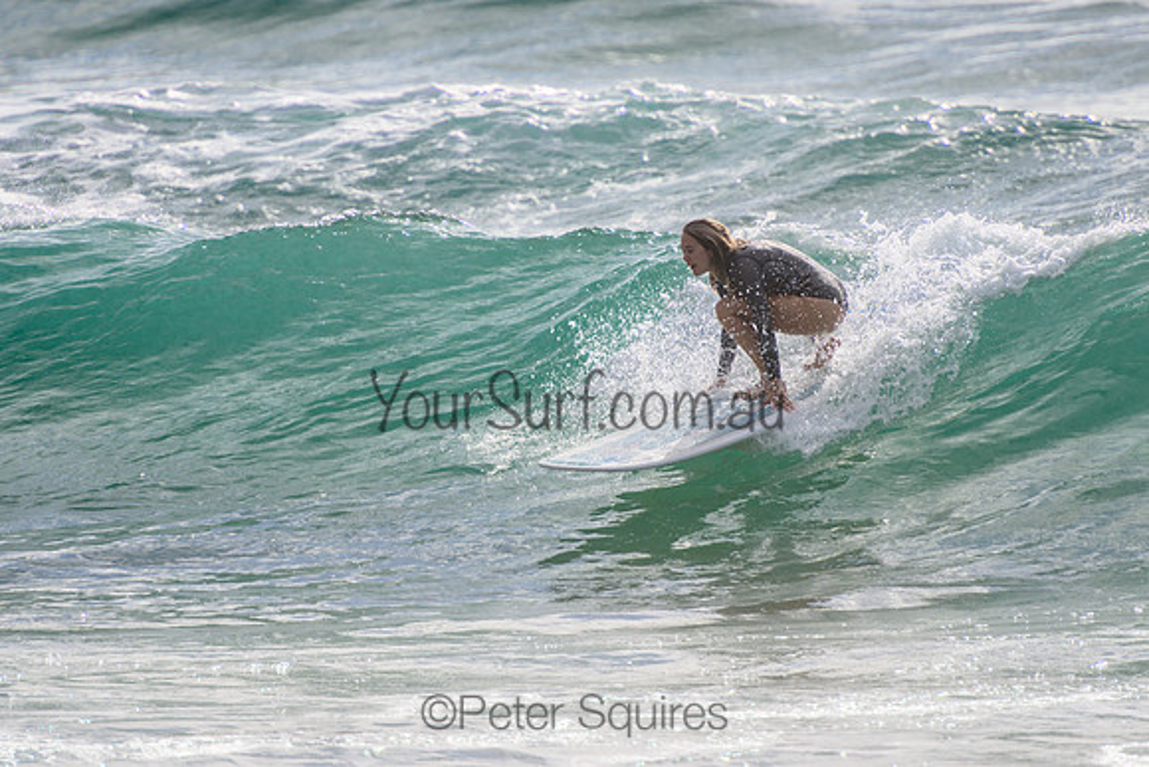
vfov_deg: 2.5
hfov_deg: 3.7
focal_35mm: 550
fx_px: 17563
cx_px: 641
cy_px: 314
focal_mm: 400
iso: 110
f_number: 5.6
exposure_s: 1/2000
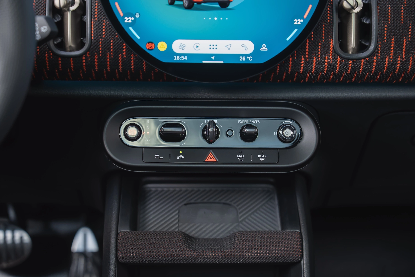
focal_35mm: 70
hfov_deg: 28.8
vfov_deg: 19.5
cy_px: 138
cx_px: 208
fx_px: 807
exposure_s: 1/100
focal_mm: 70
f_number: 2.8
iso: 640
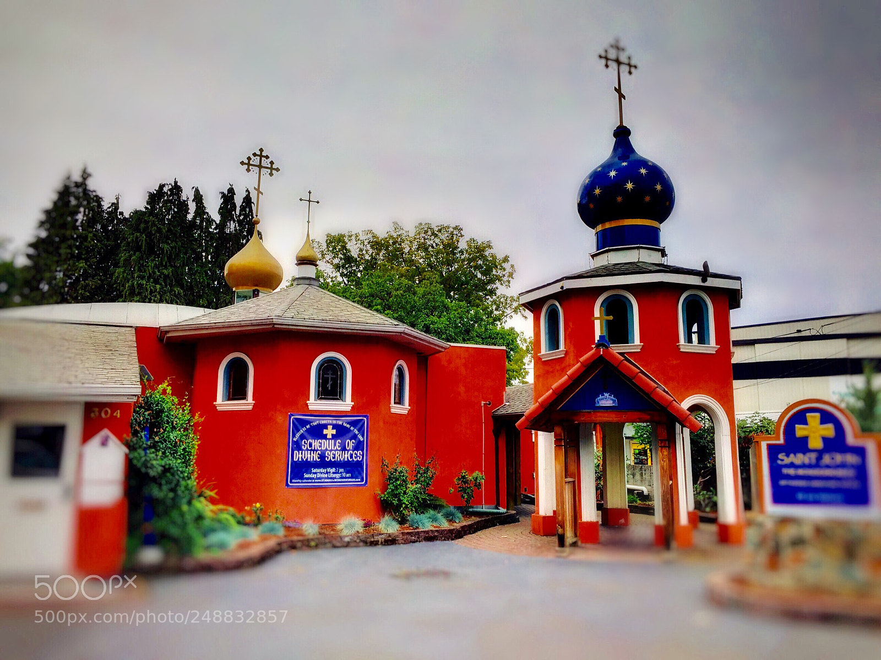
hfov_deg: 61.7
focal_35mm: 29
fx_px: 738
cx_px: 440
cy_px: 330
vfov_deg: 48.2
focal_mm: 4.15
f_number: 2.2
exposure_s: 1/1980
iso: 32
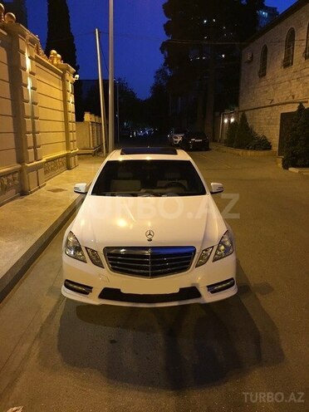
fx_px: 345
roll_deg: +0.0
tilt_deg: -13.6
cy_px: 206
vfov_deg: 61.7
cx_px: 154
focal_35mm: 29
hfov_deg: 48.2
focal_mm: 4.15
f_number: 2.2
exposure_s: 1/17
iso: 250
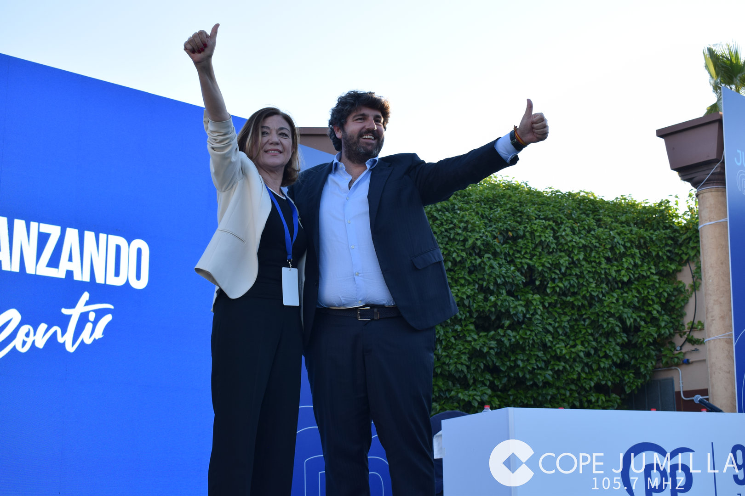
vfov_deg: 25.8
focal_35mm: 52
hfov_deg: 37.9
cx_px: 372
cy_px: 248
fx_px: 1086
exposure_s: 1/250
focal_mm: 35
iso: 360
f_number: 8
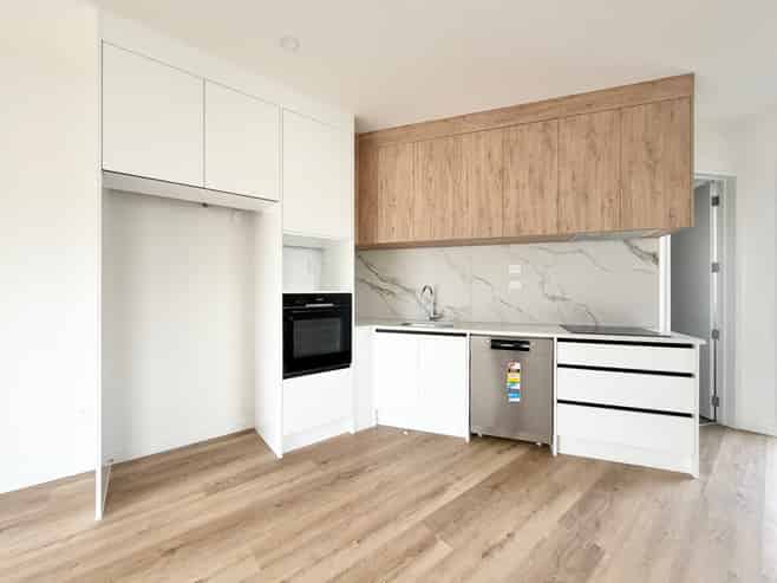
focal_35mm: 14
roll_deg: +0.0
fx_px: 314
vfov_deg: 85.6
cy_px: 292
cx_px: 388
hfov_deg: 102.1
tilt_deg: -0.3
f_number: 2.2
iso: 250
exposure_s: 1/121
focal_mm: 2.22
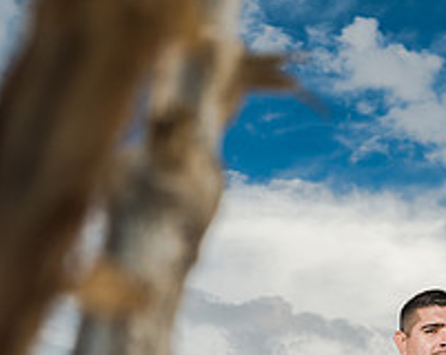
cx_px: 213
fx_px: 1252
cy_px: 400
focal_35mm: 95
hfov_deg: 20.2
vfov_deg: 15.7
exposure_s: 1/200
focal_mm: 35
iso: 100
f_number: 5
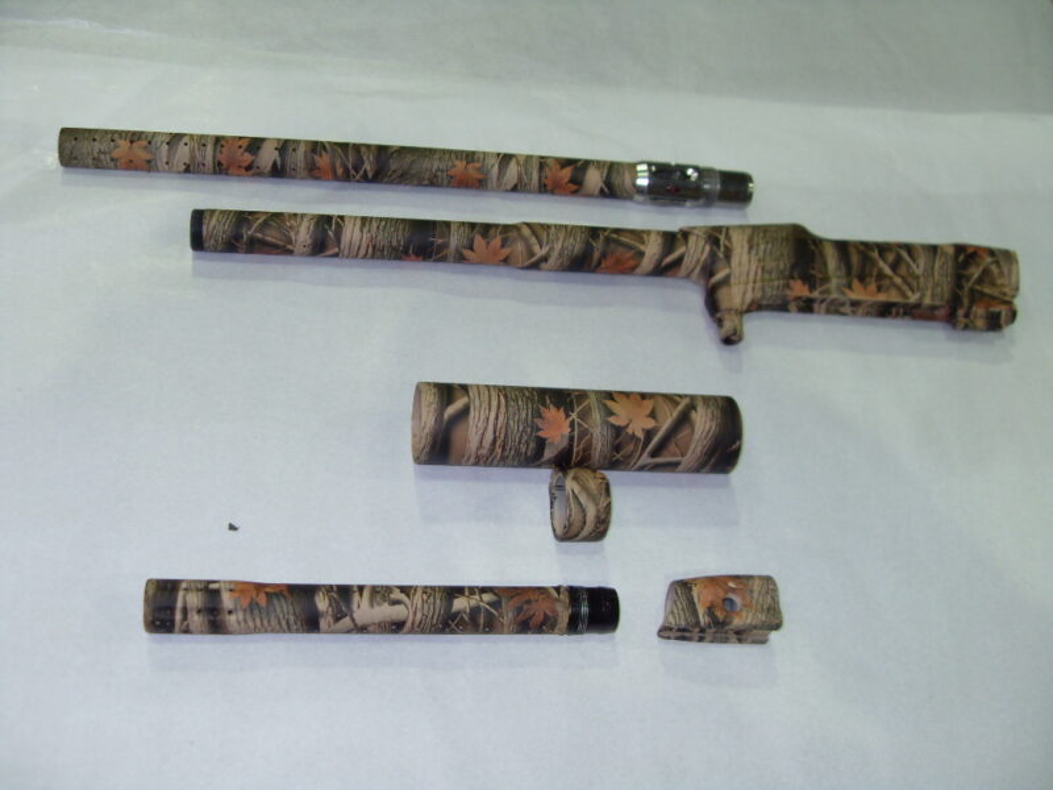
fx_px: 1065
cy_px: 395
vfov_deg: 40.7
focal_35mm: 35
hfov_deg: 52.6
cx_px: 526
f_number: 2.8
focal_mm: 6.3
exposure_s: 1/45
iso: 100
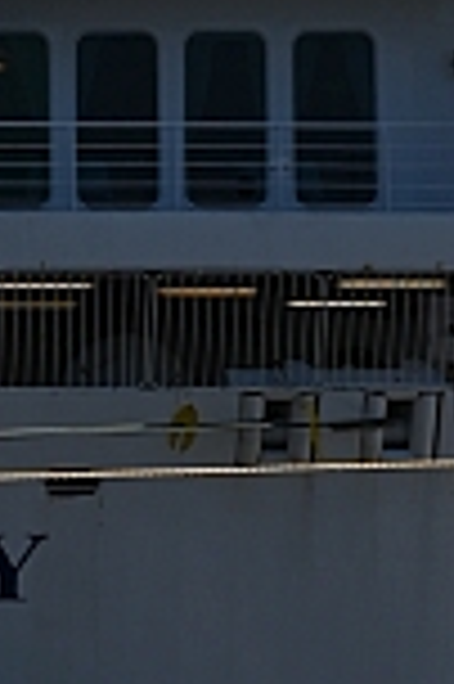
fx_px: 6654
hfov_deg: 3.9
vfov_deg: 5.8
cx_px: -452
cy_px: -378
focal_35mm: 351
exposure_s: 1/500
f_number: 8
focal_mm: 52
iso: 100
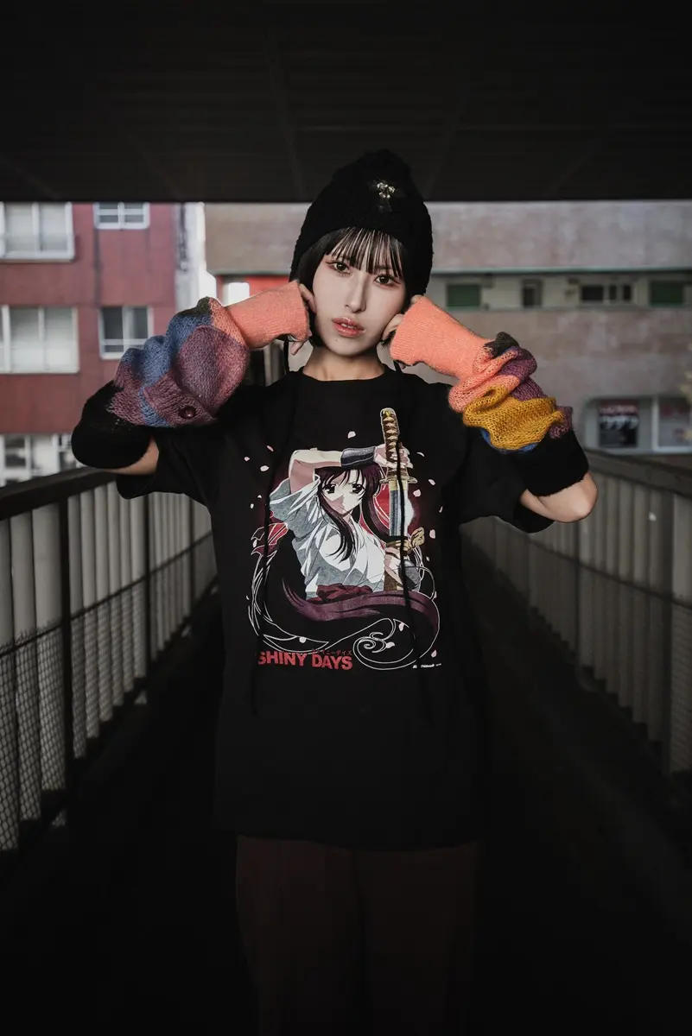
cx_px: 346
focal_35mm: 30
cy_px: 518
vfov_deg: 61.9
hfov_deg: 43.6
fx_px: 864
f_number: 2.8
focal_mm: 30
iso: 250
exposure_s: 1/200
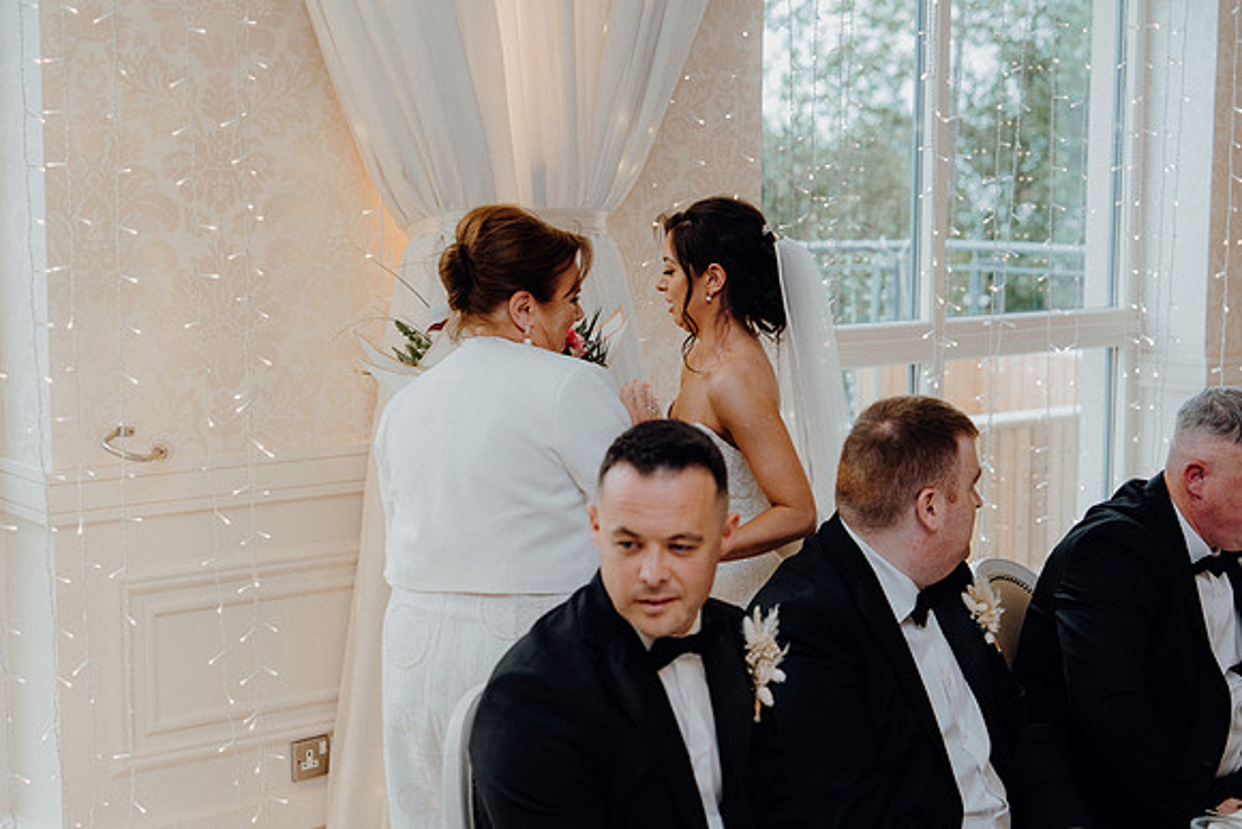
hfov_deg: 33.4
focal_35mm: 60
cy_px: 414
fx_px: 2070
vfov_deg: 22.6
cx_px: 621
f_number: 3.5
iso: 640
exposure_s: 1/160
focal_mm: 60
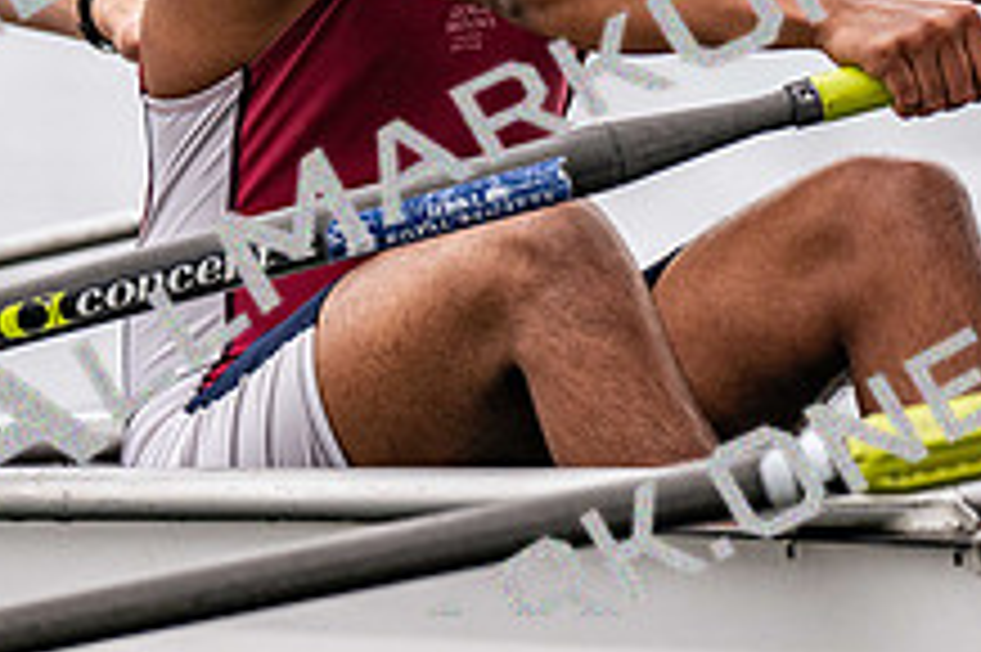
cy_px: -155
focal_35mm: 1599
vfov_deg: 0.9
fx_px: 43539
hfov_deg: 1.3
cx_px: 842
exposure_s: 1/2500
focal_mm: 600
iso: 400
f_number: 4
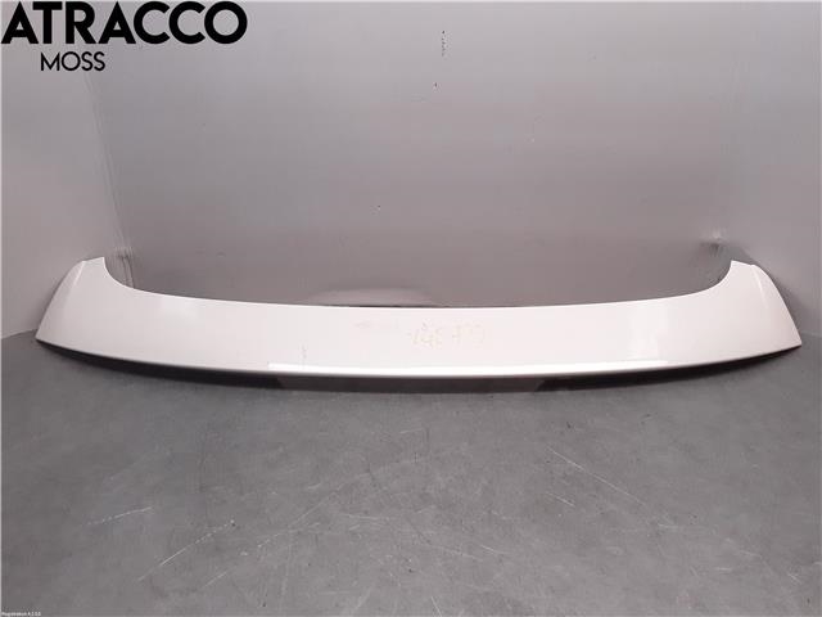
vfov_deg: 49.7
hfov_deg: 63.4
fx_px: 665
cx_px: 411
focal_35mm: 28
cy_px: 308
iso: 100
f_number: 1.9
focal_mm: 2.91
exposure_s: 1/240
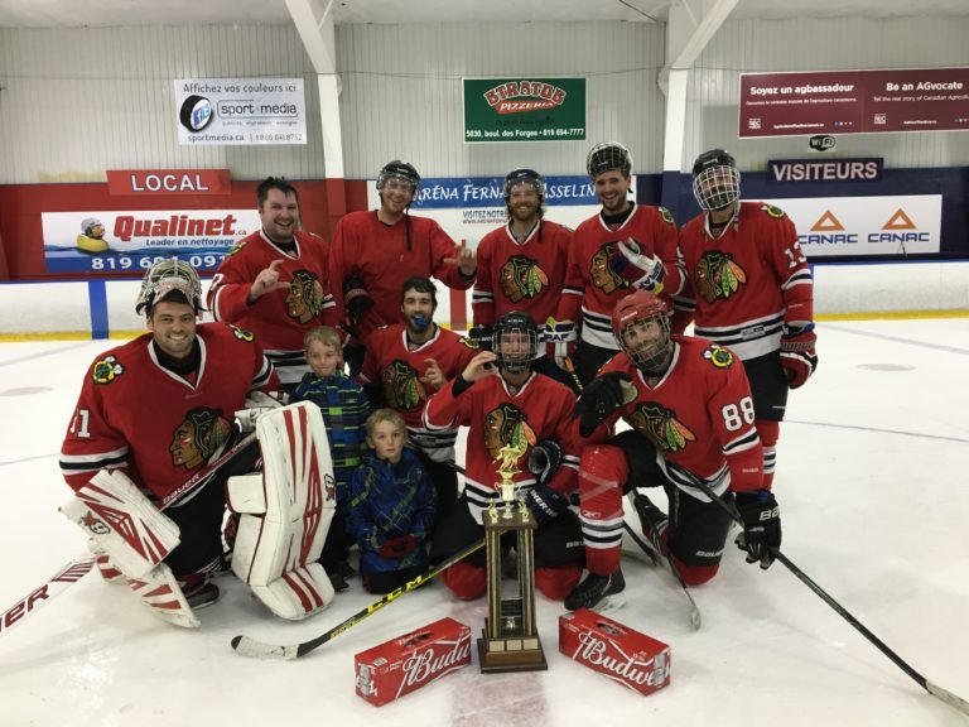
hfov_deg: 61.7
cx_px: 484
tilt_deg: -7.0
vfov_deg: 48.2
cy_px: 364
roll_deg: +1.7
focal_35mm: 29
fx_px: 812
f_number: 2.2
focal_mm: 4.15
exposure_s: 1/30
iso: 100
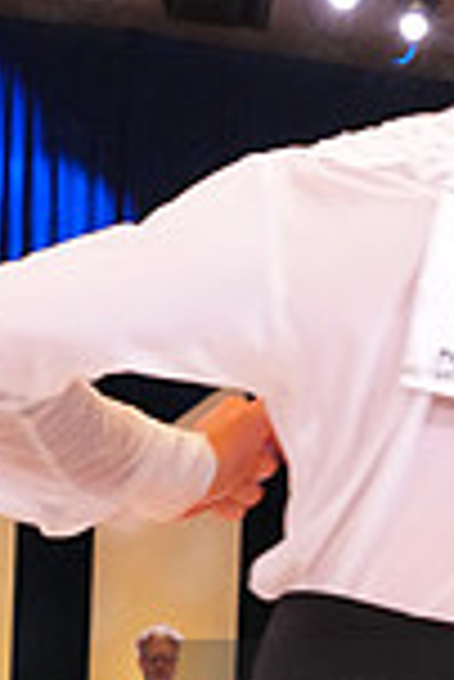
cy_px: 793
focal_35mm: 177
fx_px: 3340
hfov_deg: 7.6
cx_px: 766
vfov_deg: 11.4
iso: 4000
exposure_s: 1/250
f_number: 6.3
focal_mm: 46
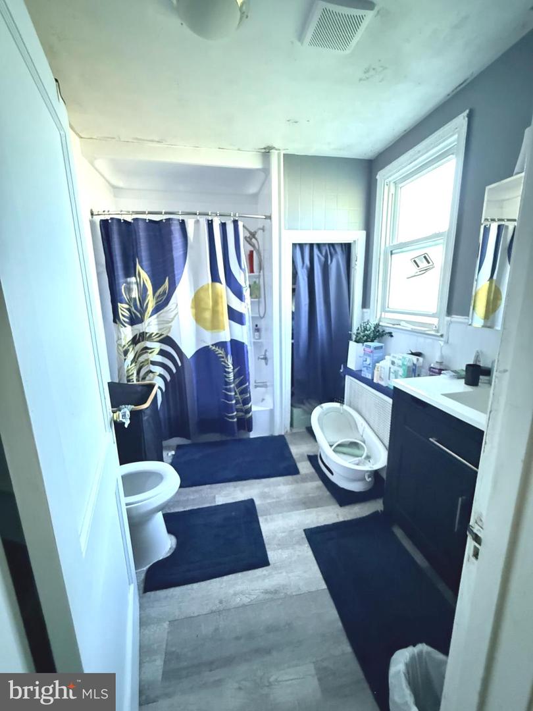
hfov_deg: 85.7
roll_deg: +1.3
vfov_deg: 102.1
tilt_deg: -11.2
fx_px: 287
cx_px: 266
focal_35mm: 14
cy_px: 356
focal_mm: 2.22
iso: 1600
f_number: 2.2
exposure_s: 1/30
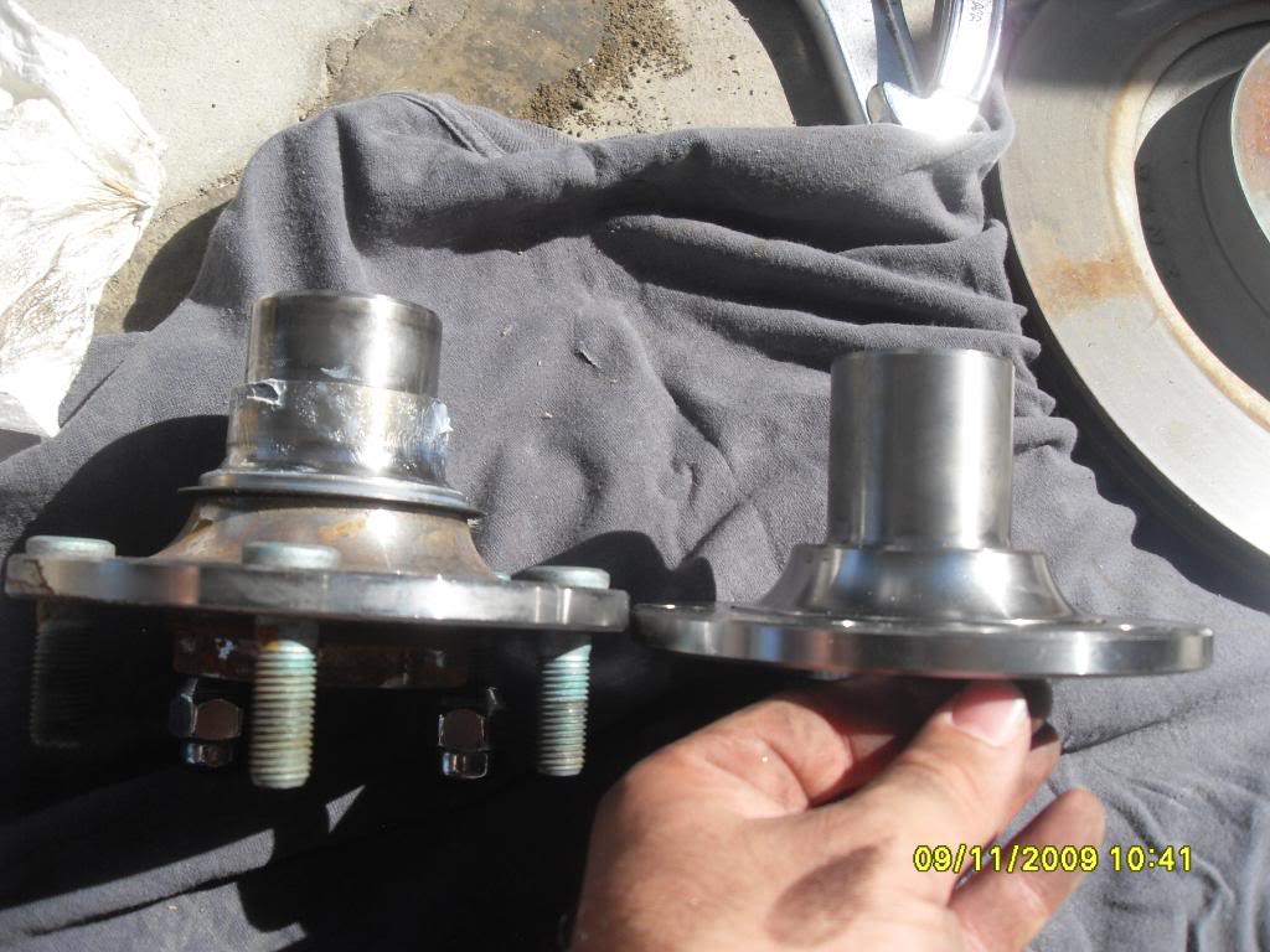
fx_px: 1247
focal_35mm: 34
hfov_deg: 54.0
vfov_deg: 41.8
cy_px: 476
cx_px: 635
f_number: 7
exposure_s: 1/125
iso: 80
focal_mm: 6.3
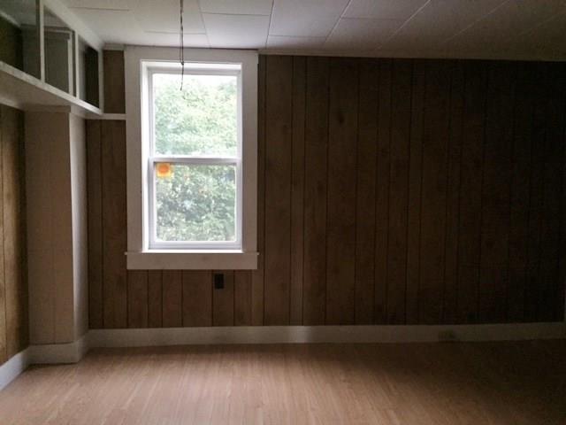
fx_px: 474
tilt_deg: -3.8
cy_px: 212
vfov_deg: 48.2
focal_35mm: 29
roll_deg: -1.9
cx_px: 283
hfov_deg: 61.7
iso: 250
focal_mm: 4.15
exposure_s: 1/15
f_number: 2.2
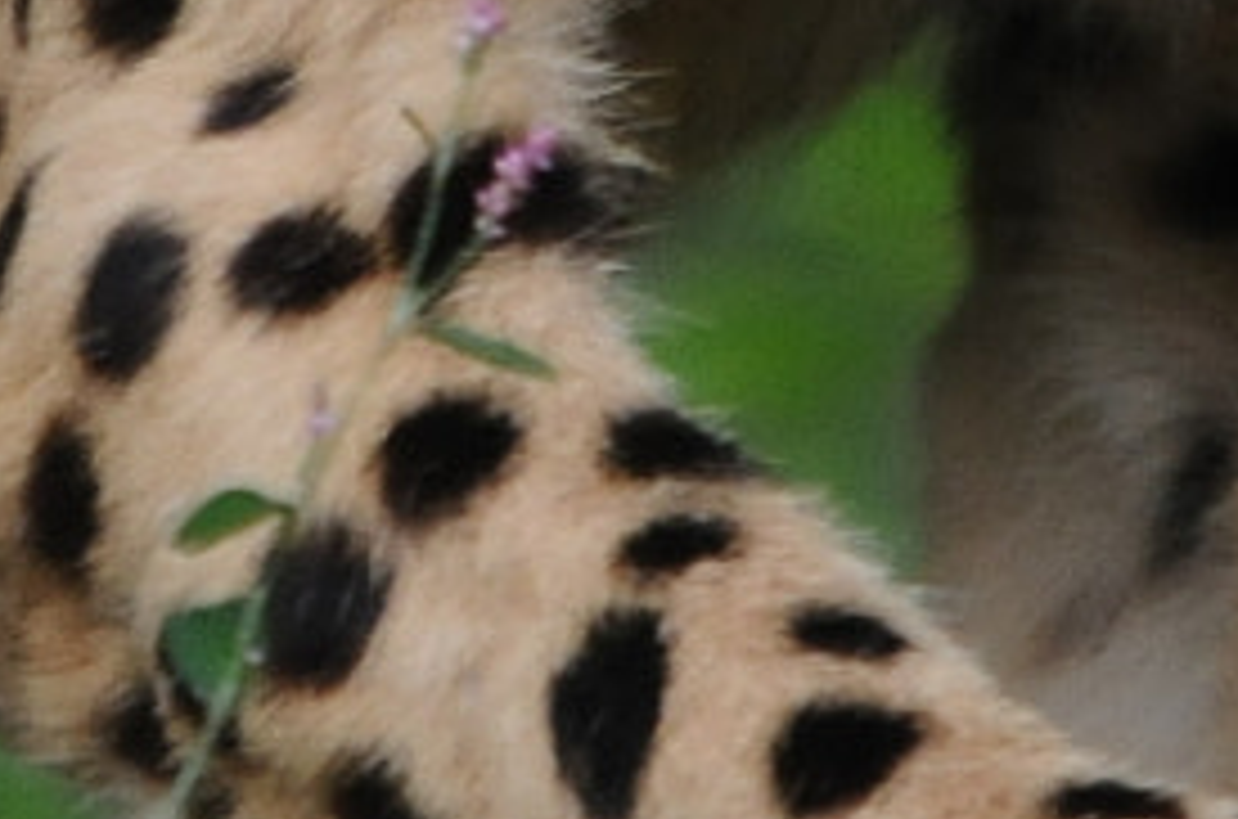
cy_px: -230
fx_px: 191790
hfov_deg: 0.4
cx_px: 387
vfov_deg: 0.2
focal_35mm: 5590
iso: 800
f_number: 8
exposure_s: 1/400
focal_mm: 500
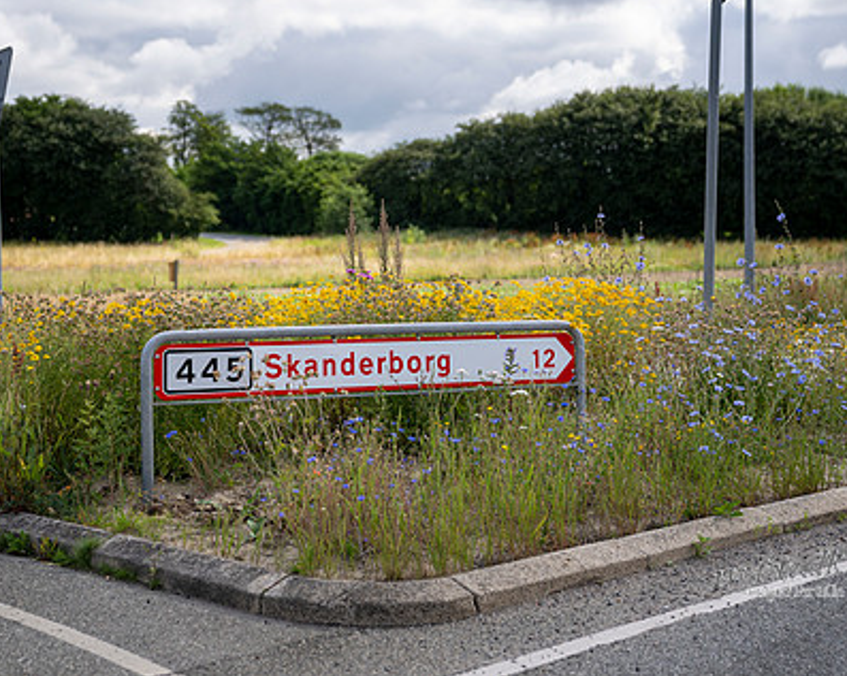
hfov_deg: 27.1
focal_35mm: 70
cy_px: 268
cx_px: 369
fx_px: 1753
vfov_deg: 21.8
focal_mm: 51
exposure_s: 1/1250
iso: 125
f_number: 2.8
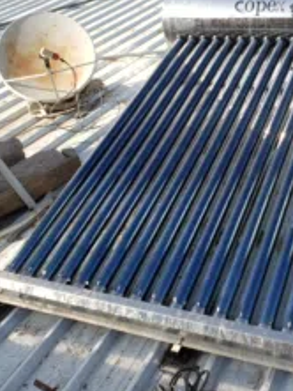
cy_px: 138
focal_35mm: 47
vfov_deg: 40.0
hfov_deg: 29.7
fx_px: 530
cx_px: 258
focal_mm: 4.3
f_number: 2.4
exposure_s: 1/621
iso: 50
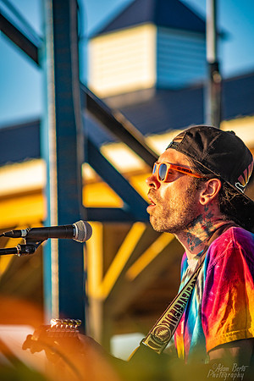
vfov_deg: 9.8
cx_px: 127
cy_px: 190
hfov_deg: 6.5
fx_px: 2222
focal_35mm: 210
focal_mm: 210
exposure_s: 1/400
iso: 500
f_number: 5.6
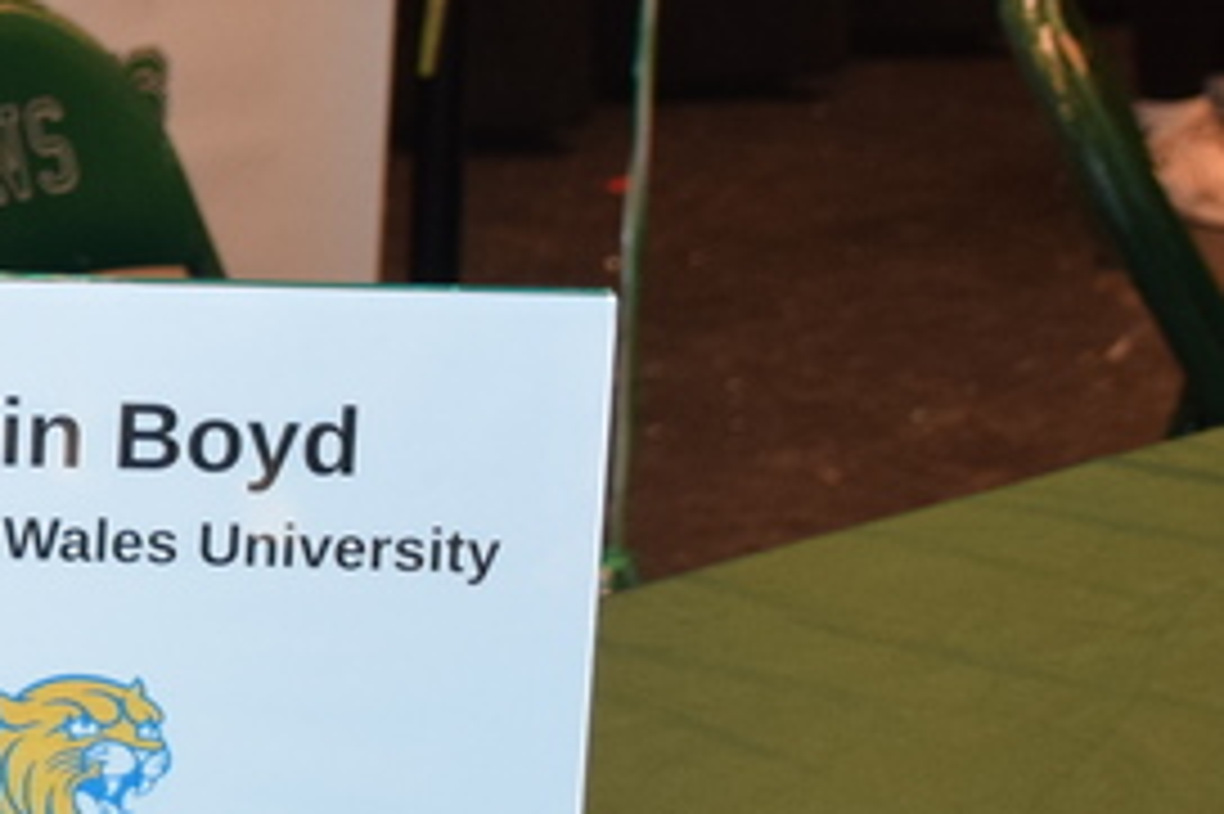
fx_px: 4995
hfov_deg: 12.8
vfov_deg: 9.3
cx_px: -900
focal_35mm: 147
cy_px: 331
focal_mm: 26
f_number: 4.5
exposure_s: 1/80
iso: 800
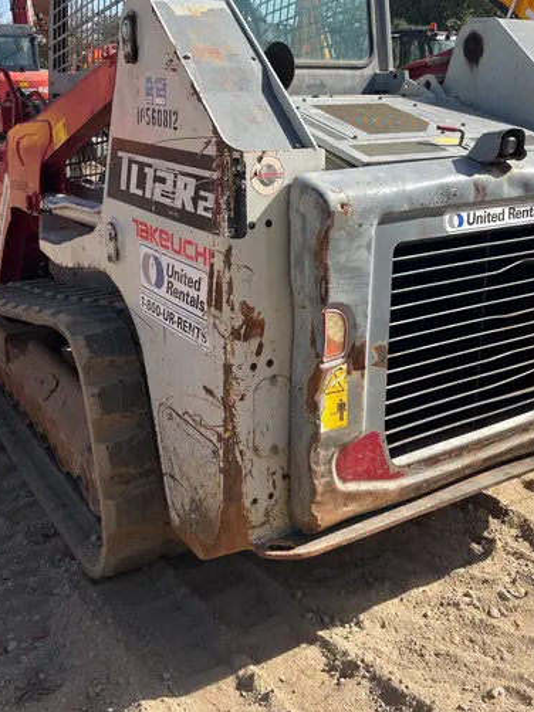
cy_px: 225
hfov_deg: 37.7
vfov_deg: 48.0
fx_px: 782
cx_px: 257
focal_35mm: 38
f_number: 1.6
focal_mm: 5.1
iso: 50
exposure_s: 1/2222
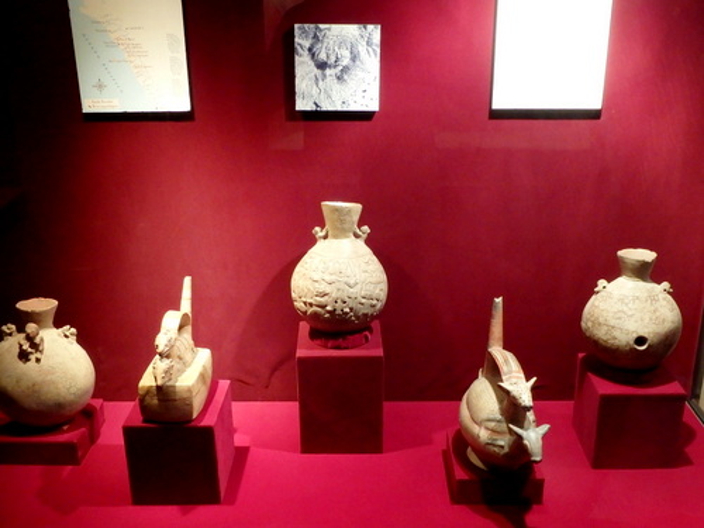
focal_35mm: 38
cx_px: 352
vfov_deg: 37.7
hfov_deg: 49.0
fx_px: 773
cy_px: 264
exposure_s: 1/15
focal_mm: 6.8
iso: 800
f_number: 4.6
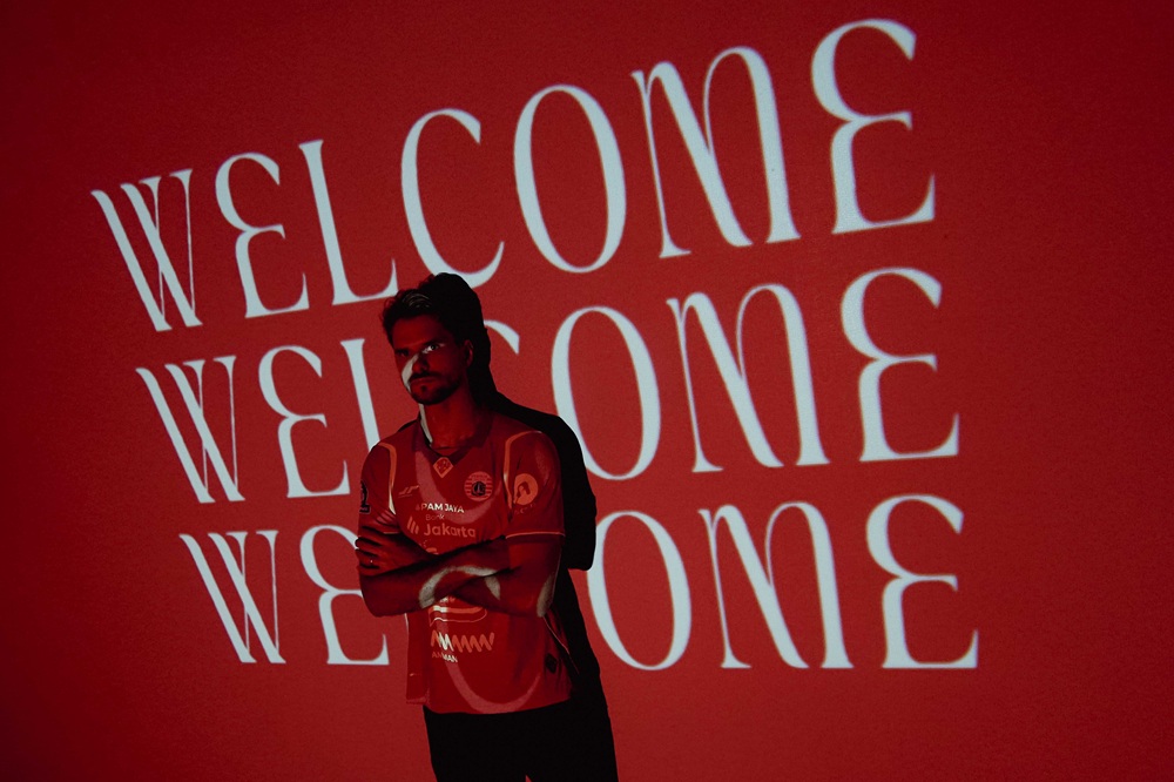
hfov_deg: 81.2
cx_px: 587
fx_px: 685
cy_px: 391
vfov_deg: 59.5
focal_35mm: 21
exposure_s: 1/60
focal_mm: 21
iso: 5000
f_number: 2.8
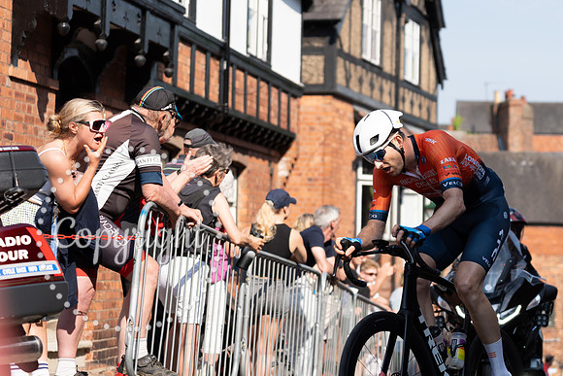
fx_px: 1527
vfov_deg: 14.0
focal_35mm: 98
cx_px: 367
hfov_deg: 20.8
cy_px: 131
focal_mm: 75
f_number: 2.8
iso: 100
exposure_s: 1/1250
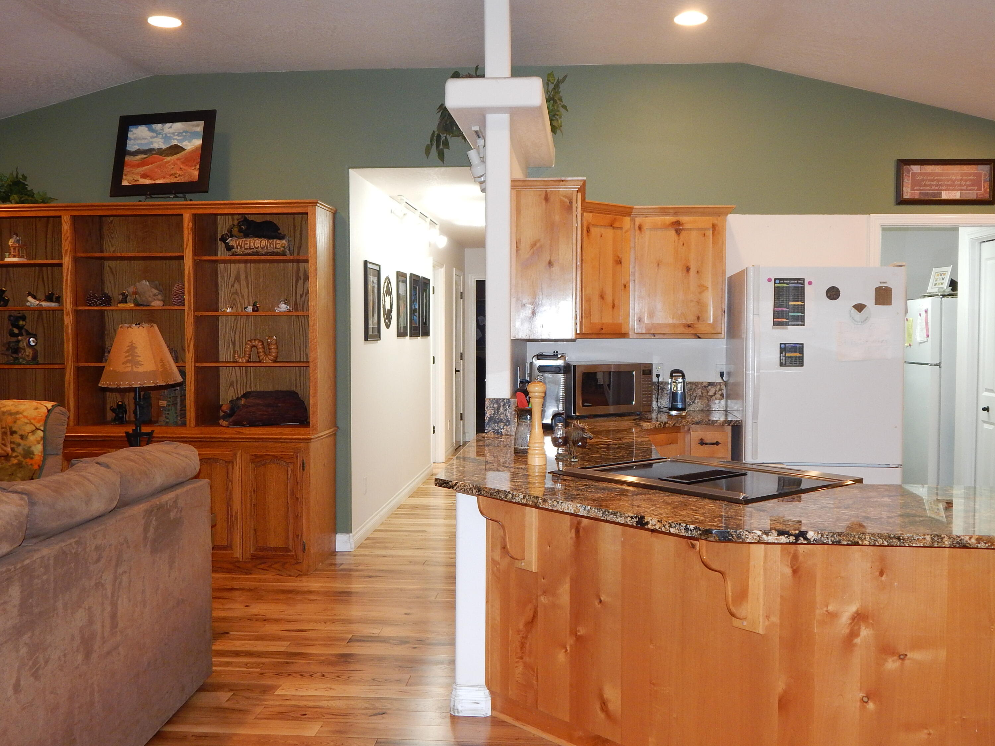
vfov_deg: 41.8
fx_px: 977
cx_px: 498
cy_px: 373
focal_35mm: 34
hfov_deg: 54.0
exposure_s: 1/30
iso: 280
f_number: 3.3
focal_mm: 6.1
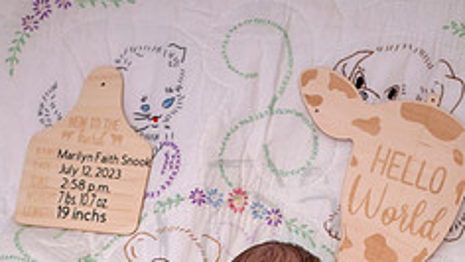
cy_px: 422
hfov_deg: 21.3
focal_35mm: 100
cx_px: 254
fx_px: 1234
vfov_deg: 11.5
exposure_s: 1/250
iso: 800
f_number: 4
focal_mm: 50
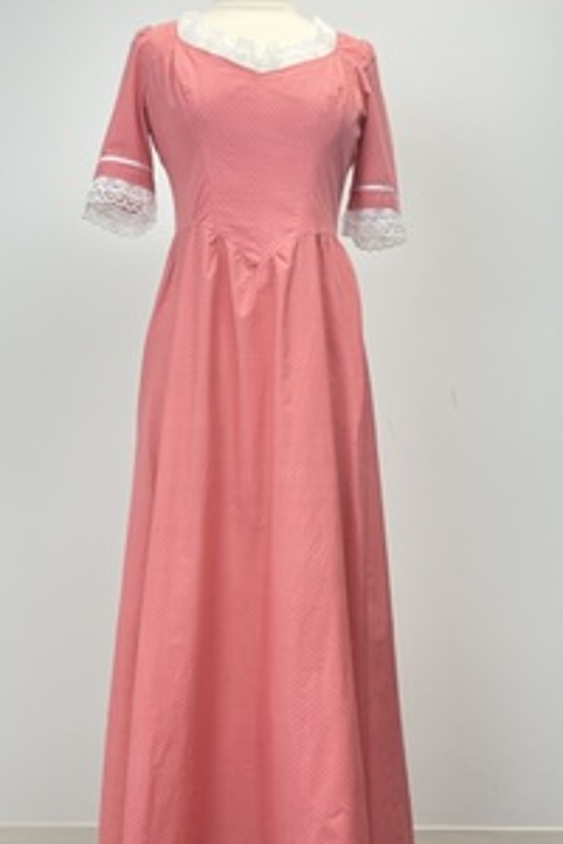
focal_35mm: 36
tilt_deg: -2.0
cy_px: 463
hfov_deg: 36.8
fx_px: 844
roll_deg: +0.6
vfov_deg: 53.0
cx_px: 256
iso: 40
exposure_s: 1/120
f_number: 1.6
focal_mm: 5.1
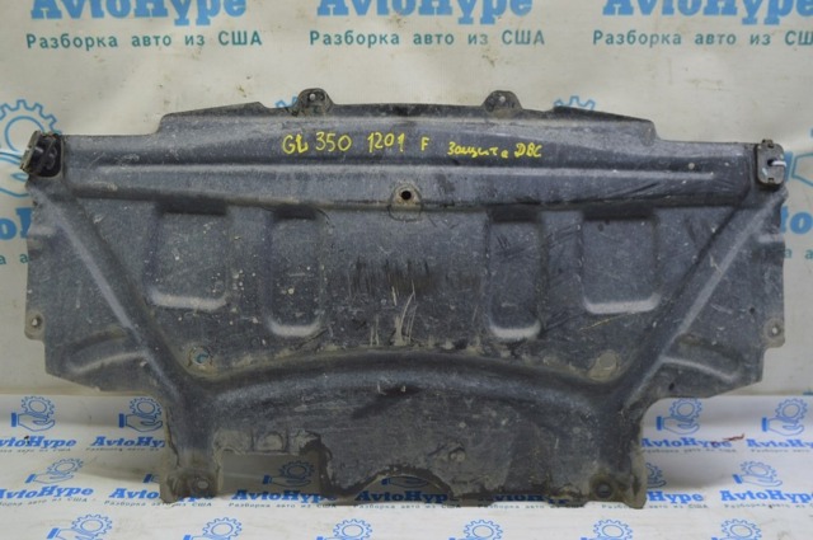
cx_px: 406
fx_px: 846
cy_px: 270
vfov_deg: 35.4
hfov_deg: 51.3
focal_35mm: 38
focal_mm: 25
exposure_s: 1/25
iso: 400
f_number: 5.6
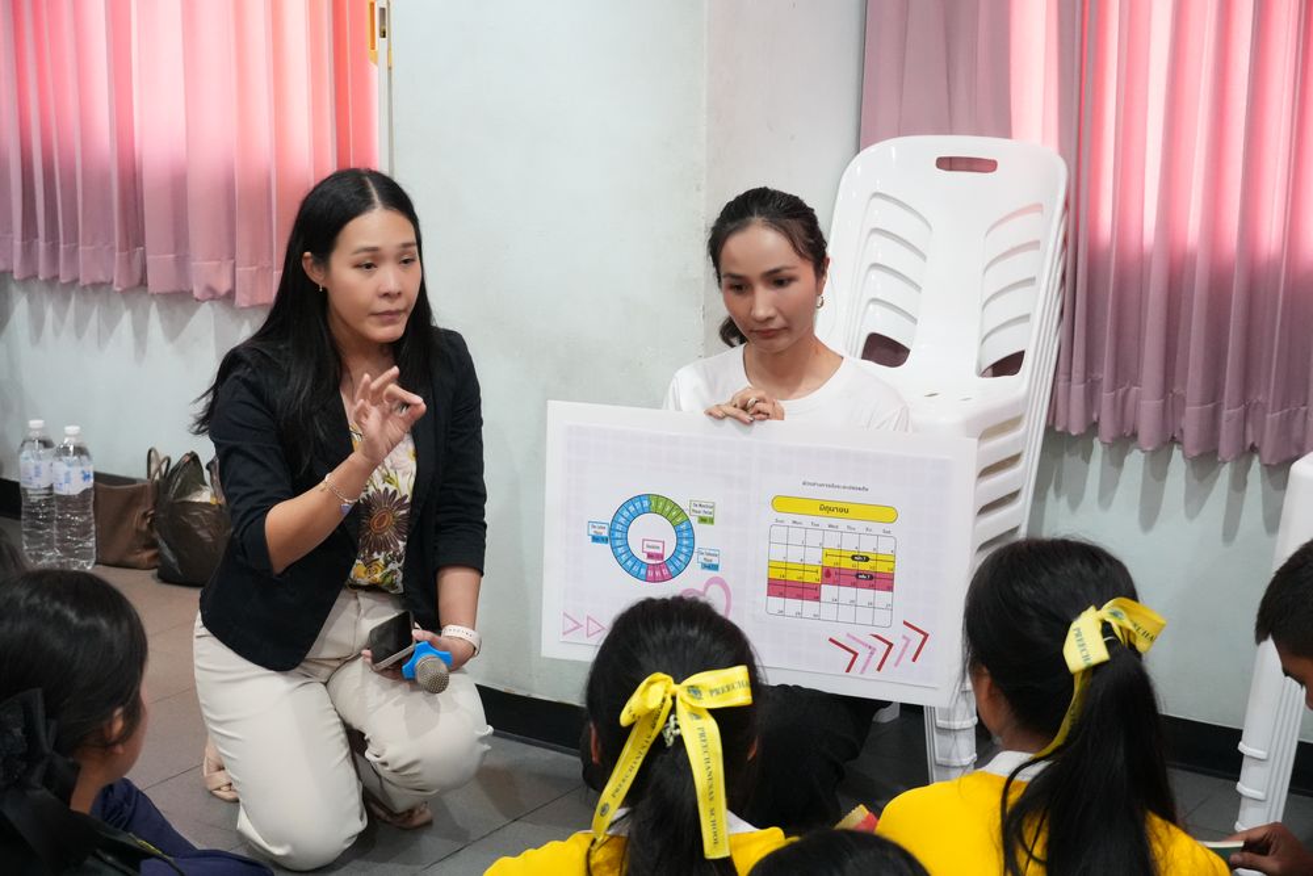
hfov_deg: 31.2
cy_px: 438
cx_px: 656
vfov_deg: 21.1
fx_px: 2353
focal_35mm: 64
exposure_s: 1/125
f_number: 5
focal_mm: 43
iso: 5000
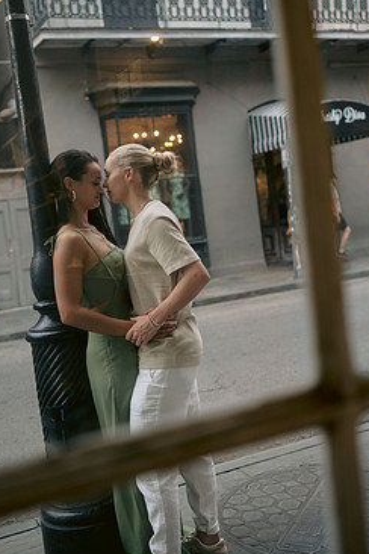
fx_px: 661
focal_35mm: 43
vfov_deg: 45.4
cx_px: 159
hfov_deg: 31.1
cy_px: 262
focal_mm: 35
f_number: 2
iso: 800
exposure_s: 1/640
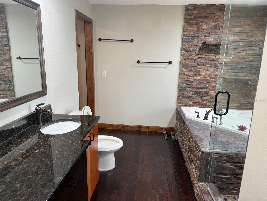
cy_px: 100
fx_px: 185
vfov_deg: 56.8
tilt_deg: -12.6
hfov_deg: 71.6
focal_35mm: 24
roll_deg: -0.8
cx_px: 134
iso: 160
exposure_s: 1/60
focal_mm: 6.76
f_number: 1.78
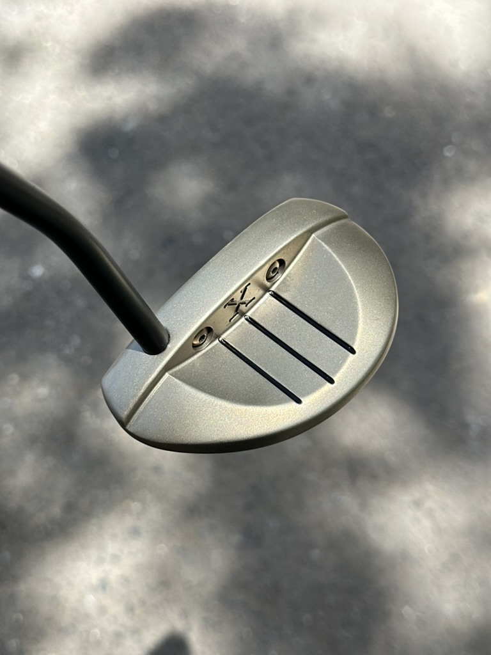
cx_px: 246
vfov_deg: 39.7
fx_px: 908
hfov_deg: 30.3
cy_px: 328
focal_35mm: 48
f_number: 1.78
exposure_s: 1/1541
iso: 64
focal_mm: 6.86
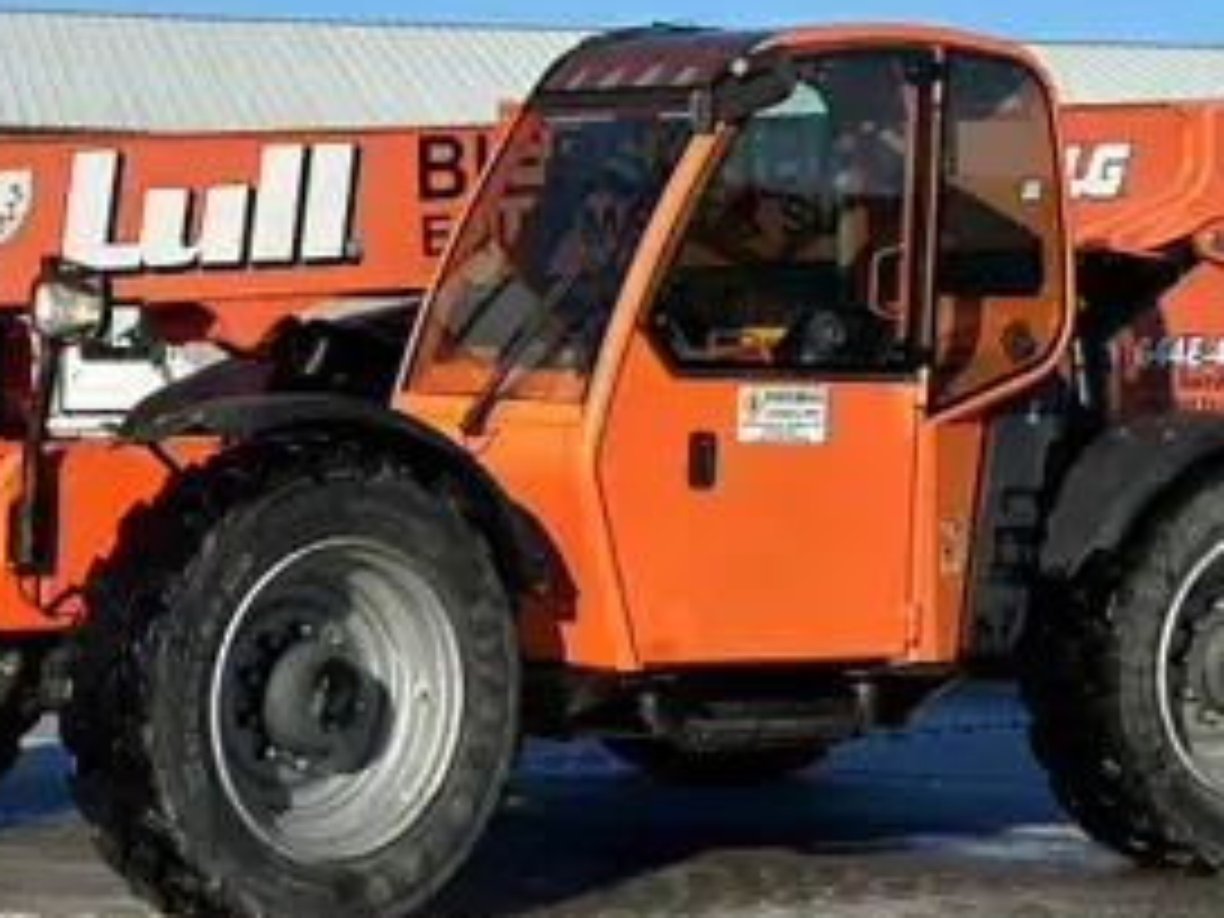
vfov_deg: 13.1
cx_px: 76
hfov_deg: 17.1
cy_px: 446
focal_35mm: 113
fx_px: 3996
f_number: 1.78
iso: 64
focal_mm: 6.86
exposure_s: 1/5882
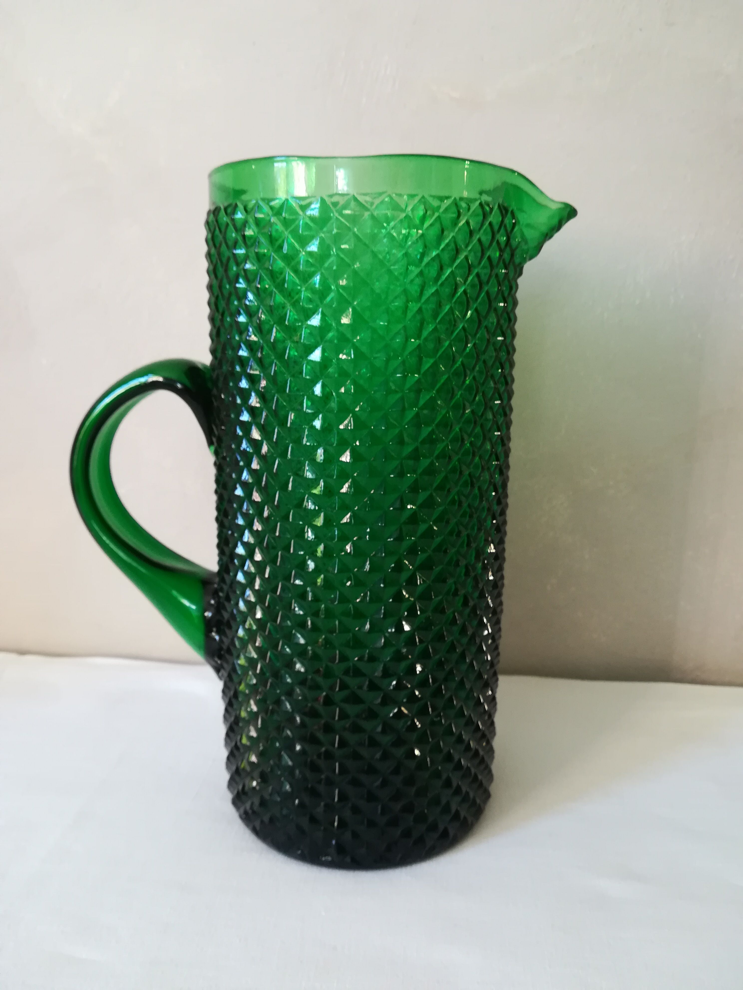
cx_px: 372
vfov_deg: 67.3
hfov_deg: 53.1
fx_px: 744
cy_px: 495
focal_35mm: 26
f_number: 2.2
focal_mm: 3.83
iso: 250
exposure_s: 1/33.3
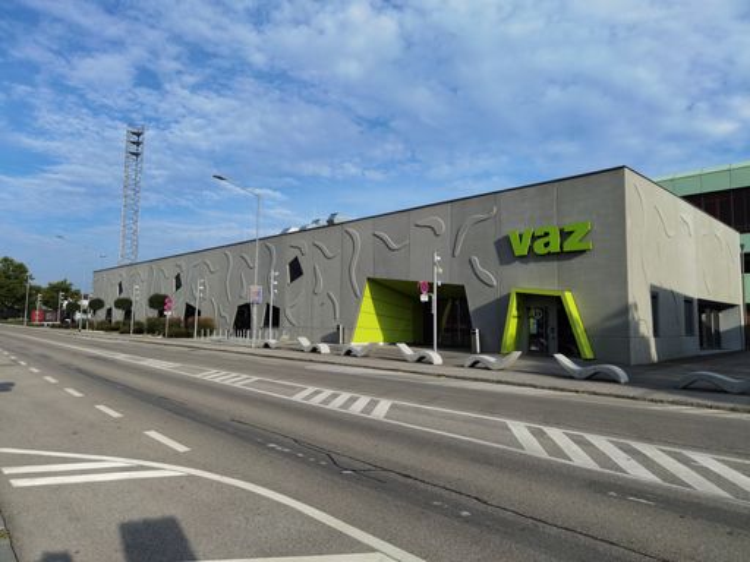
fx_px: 498
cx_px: 375
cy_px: 281
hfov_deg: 73.9
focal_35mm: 23
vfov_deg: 58.9
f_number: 1.9
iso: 50
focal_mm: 6.71
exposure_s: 1/5464
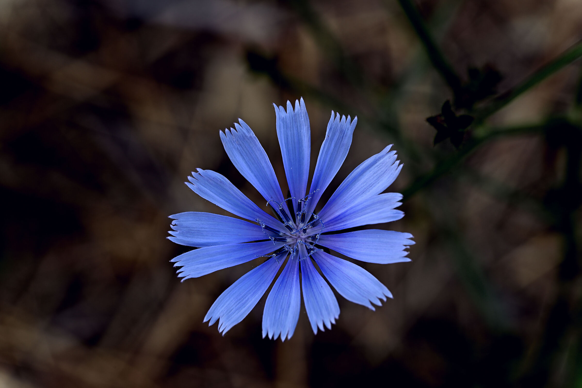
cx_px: 291
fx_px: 1696
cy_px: 194
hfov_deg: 19.5
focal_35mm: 105
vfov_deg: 13.0
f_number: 13
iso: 100
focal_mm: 105
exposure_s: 1/20
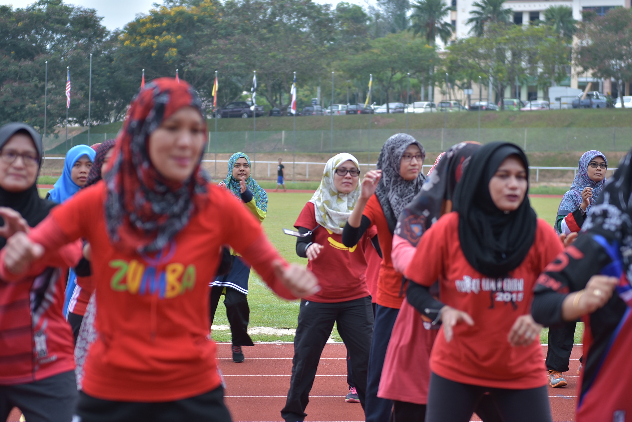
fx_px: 1845
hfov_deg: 19.4
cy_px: 211
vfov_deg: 13.1
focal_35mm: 105
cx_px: 316
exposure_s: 1/200
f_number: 2.8
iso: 100
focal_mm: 70
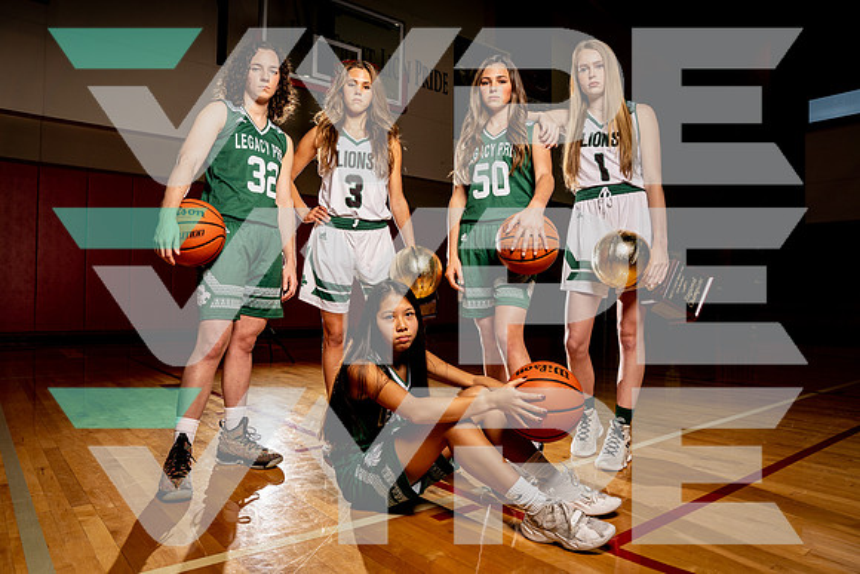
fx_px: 573
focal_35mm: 24
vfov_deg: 53.2
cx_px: 430
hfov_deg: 73.7
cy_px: 287
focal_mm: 24
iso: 100
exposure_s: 1/250
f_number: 8
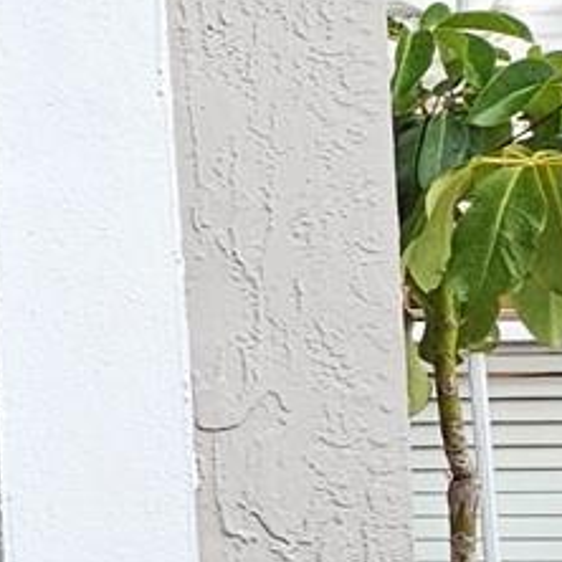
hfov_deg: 13.9
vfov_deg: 20.8
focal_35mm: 83
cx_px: -828
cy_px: 390
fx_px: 1525
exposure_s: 1/359
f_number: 2.2
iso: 250
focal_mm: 2.2
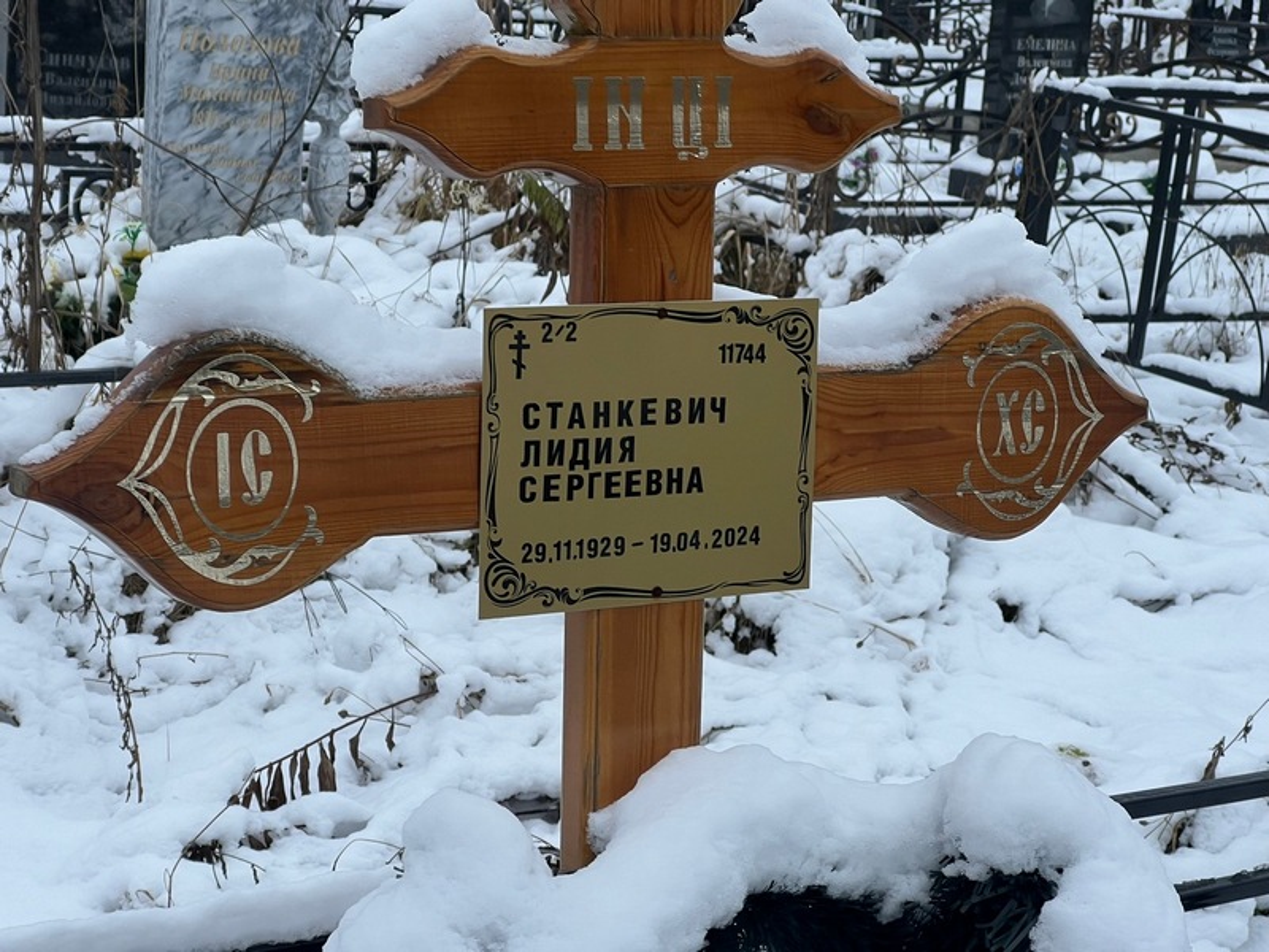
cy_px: 476
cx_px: 634
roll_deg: -0.7
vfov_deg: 19.1
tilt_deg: -11.9
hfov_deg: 25.3
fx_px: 2823
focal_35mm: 77
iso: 32
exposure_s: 1/99
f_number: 2.8
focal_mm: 9
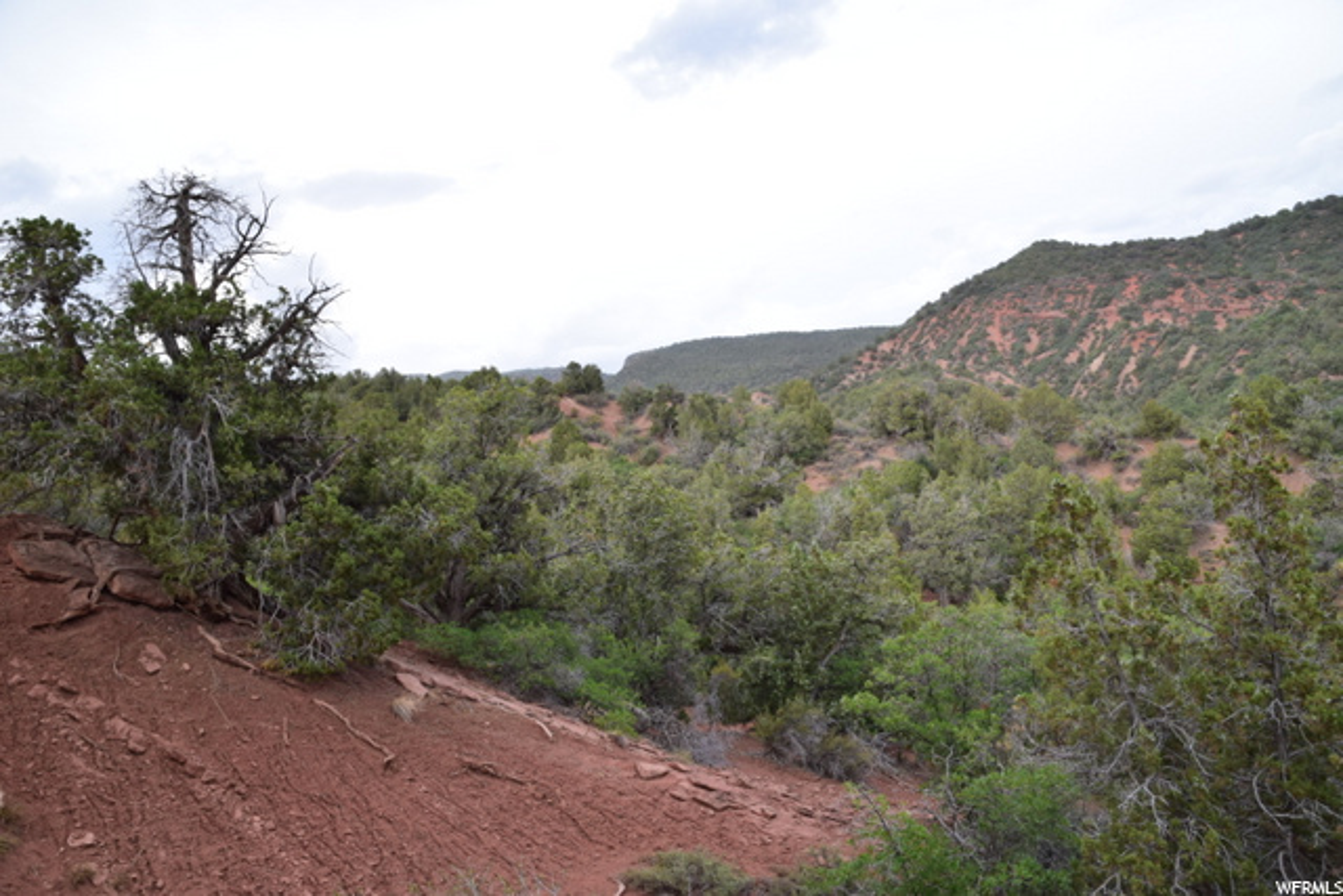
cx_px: 672
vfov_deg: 48.0
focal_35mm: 27
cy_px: 448
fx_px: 1007
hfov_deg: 67.4
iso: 400
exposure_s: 1/200
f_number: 10
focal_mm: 18
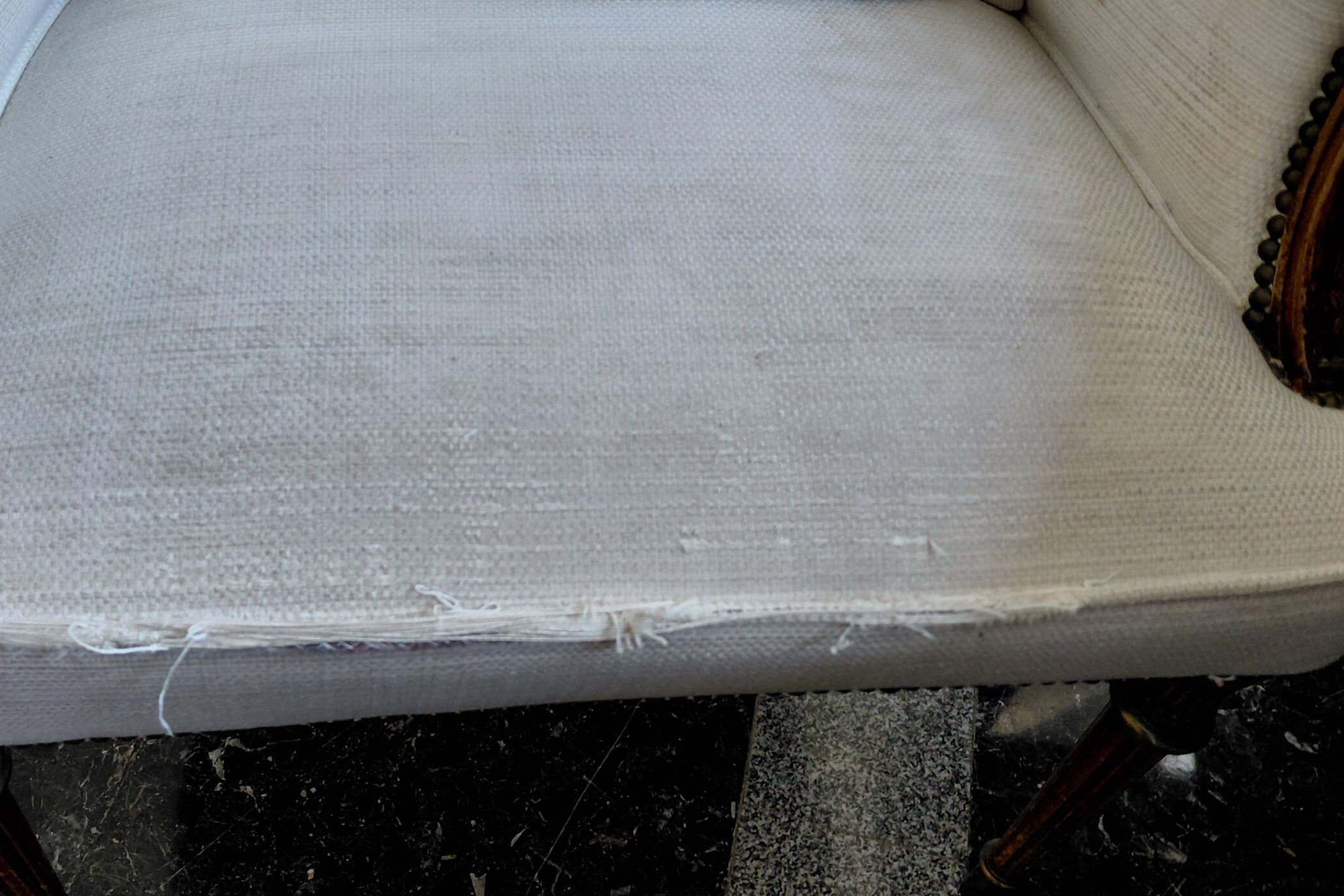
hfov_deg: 58.1
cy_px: 413
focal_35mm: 32
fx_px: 1195
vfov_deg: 41.1
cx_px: 520
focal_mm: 4.69
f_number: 1.8
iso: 160
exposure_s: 1/60
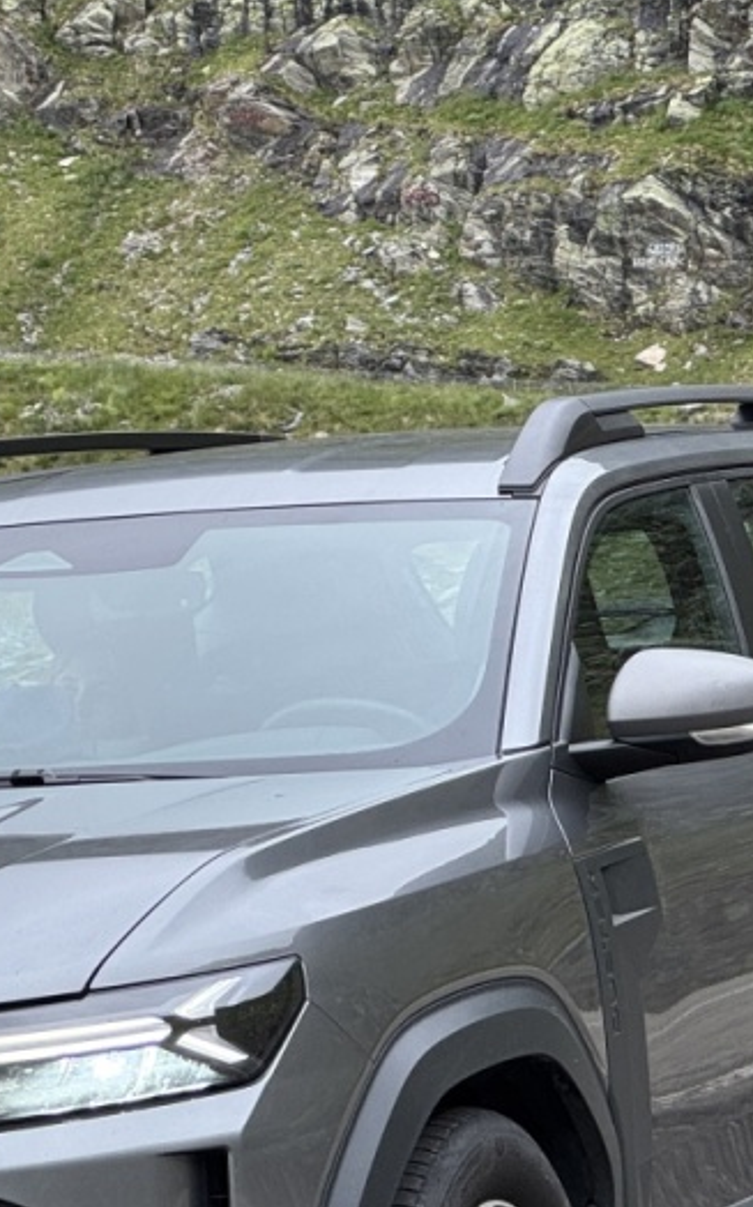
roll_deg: -0.7
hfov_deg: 7.0
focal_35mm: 187
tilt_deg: -2.0
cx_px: 62
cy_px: 825
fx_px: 6147
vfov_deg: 11.2
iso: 50
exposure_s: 1/99
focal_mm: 9
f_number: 2.8
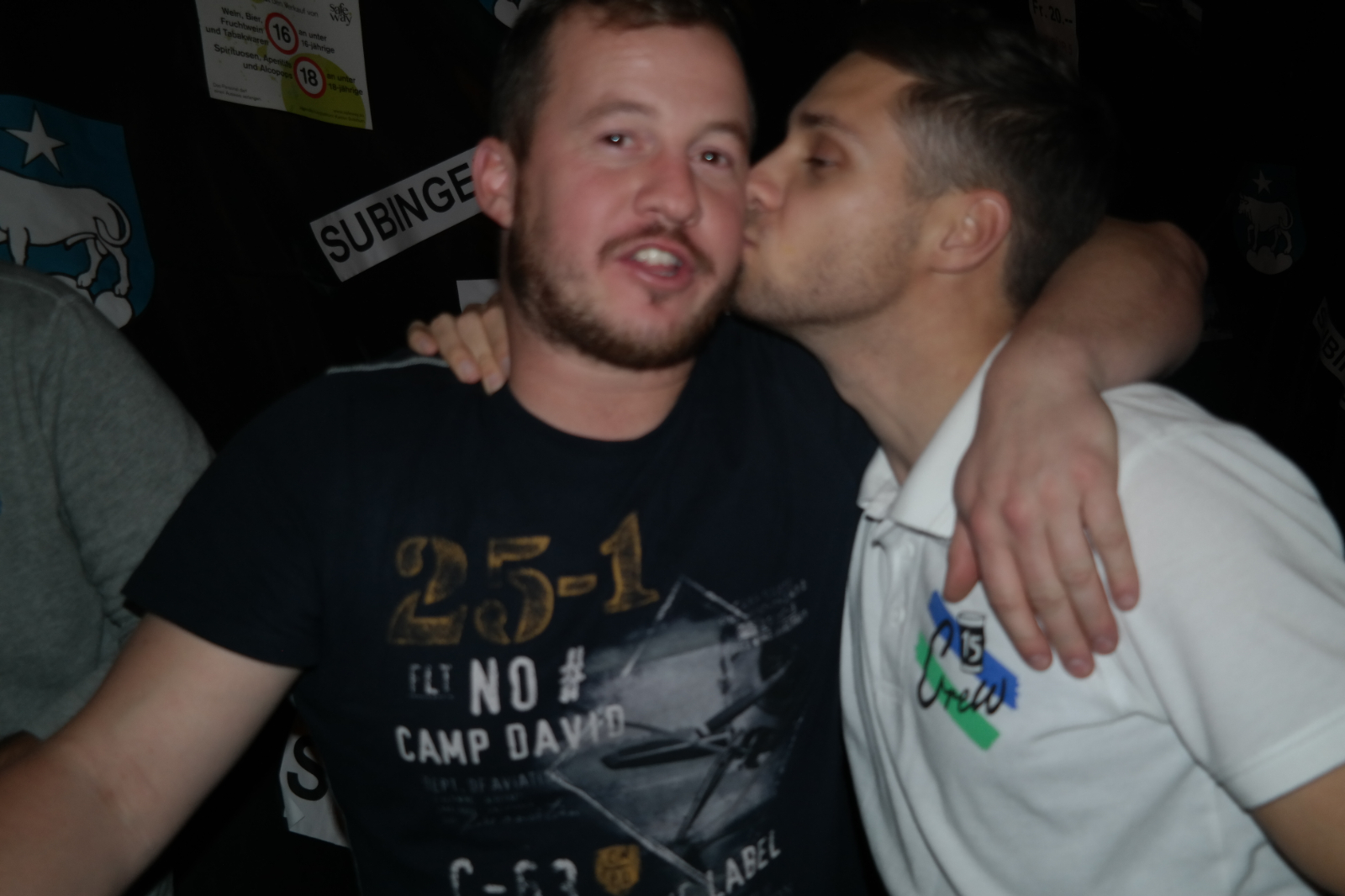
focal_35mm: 38
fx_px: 1419
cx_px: 672
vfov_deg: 35.0
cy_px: 448
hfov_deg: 50.7
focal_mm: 25
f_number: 4
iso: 400
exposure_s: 1/50
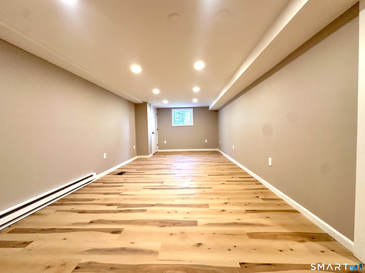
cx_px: 182
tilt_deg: -2.6
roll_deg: +1.3
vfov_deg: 85.7
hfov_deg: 102.1
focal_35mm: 14
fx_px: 148
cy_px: 136
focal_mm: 2.22
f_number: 2.2
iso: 250
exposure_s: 1/120
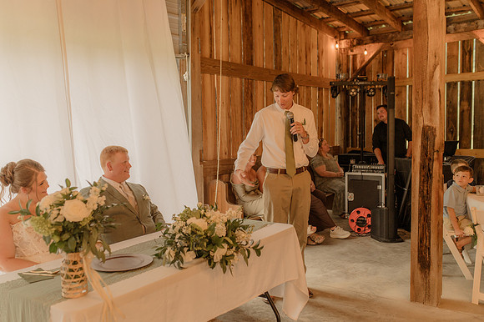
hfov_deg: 54.5
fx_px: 470
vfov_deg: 37.8
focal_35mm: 35
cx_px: 242
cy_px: 161
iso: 640
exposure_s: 1/200
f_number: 2.5
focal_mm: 35
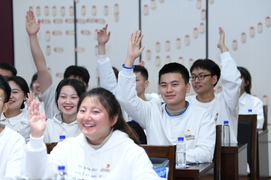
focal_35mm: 122
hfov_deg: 16.8
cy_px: 90
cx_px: 136
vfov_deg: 11.2
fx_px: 918
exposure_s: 1/200
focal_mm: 122
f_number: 3.5
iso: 1250
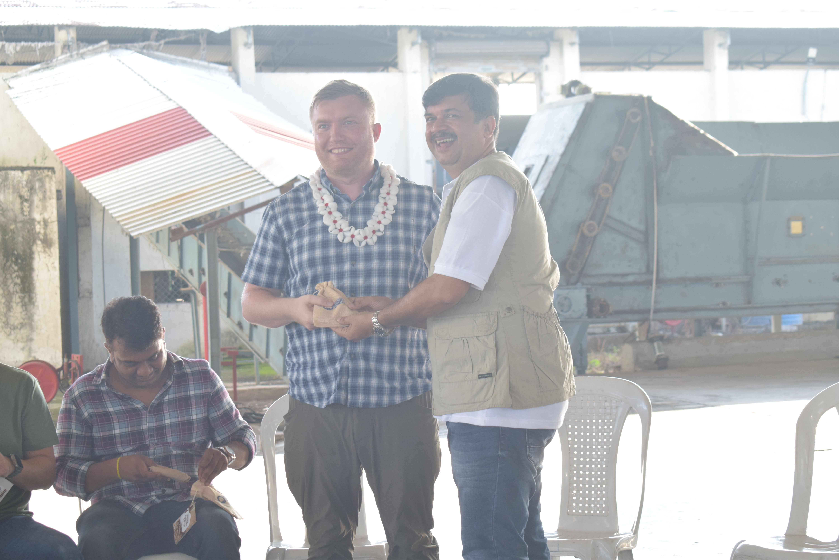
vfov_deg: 16.6
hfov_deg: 24.6
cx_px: 420
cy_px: 280
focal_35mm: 82
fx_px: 1923
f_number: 7.1
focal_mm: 55
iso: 800
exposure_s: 1/125
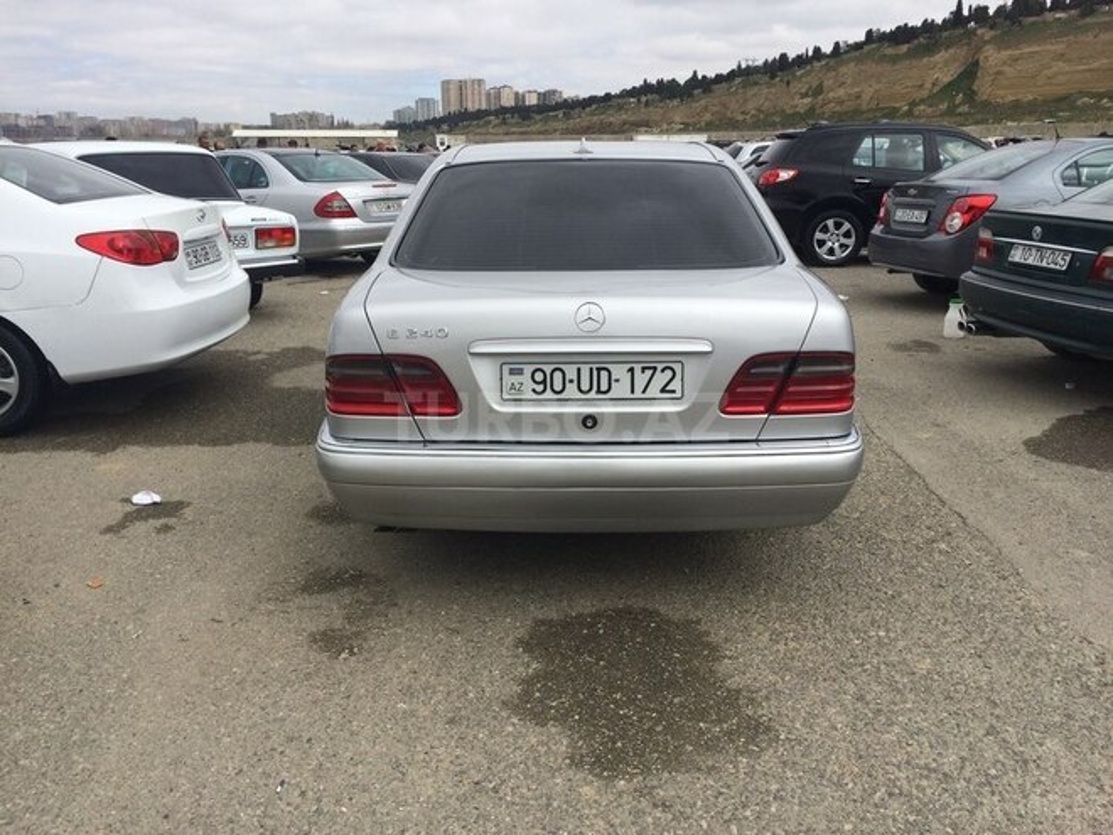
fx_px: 932
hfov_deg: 61.7
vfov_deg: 48.2
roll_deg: -0.2
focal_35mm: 29
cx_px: 556
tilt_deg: -16.4
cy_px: 418
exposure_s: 1/2564
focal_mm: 4.15
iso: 32
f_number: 2.2
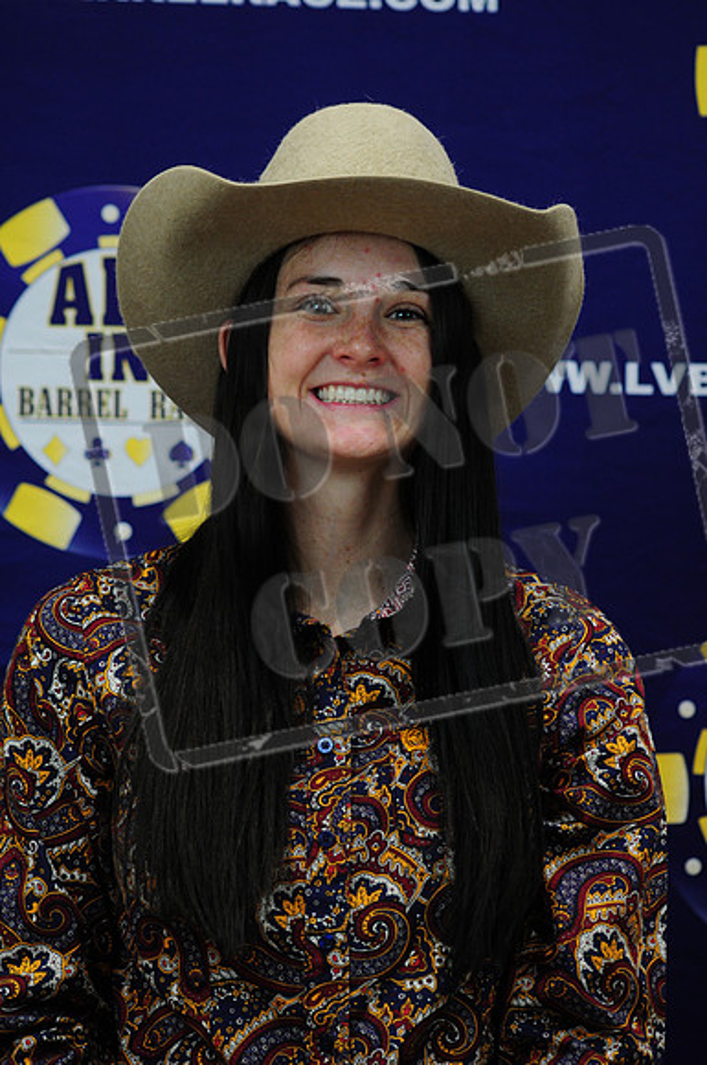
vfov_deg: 16.7
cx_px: 354
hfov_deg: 11.1
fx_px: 3634
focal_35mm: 123
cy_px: 532
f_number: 4
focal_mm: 82
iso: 640
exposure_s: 1/125
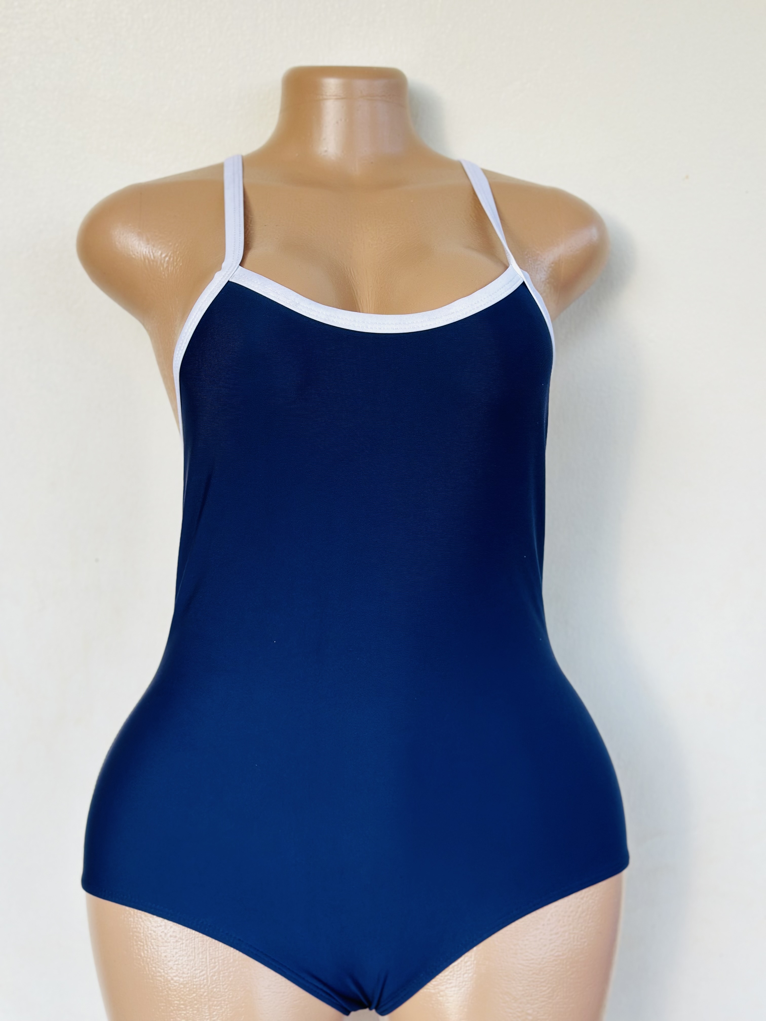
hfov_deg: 30.3
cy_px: 510
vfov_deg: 39.7
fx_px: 1416
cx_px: 383
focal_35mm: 48
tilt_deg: -14.7
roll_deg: +0.5
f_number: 1.78
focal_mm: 6.86
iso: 80
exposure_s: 1/206
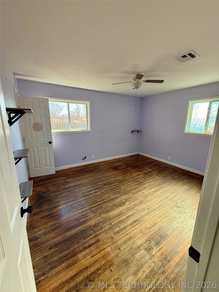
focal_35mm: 14
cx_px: 110
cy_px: 146
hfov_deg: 85.7
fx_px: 118
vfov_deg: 102.1
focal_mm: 2.22
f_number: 2.2
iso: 100
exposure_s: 1/99
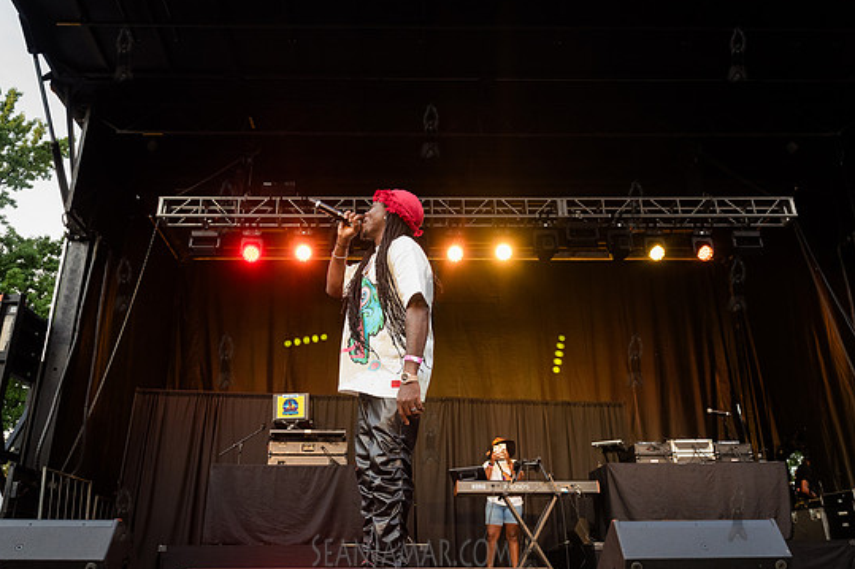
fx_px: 712
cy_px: 282
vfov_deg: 43.6
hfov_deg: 61.9
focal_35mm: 30
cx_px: 411
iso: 2000
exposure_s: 1/500
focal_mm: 26
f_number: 4.5
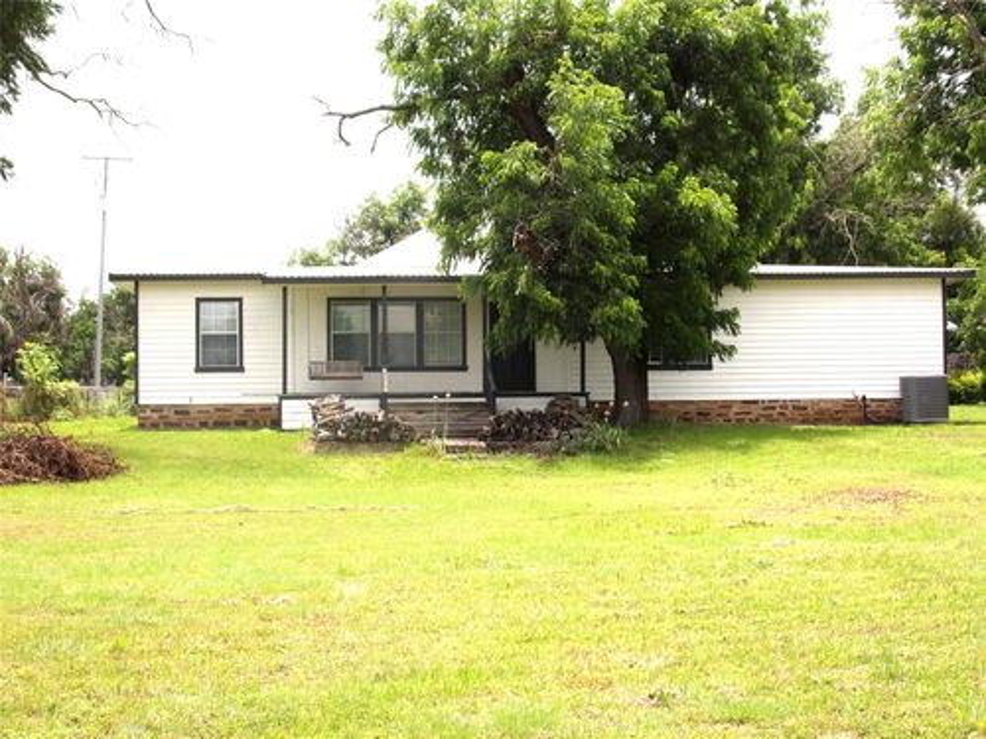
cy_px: 370
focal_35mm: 46
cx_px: 493
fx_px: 1310
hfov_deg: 41.2
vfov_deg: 31.5
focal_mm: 8.3
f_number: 4.1
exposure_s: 1/680
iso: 80
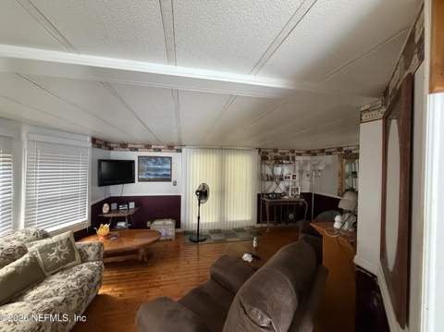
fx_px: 179
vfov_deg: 85.6
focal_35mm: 14
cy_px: 166
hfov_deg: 102.1
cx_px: 222
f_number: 2.2
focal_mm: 2.22
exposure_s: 1/60
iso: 800
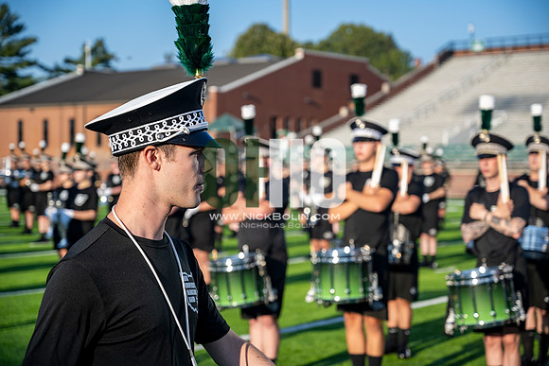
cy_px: 183
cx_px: 274
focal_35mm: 70
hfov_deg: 28.8
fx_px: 1068
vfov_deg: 19.5
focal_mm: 70
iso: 320
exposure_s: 1/1250
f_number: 4
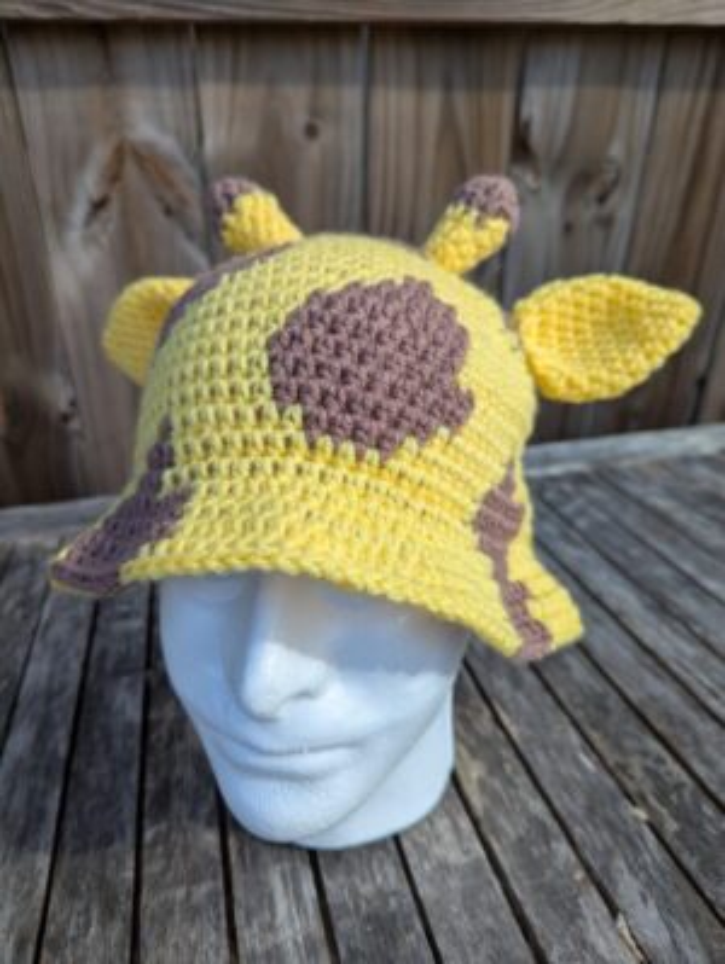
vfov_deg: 71.5
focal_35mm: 24
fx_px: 669
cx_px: 362
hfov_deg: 56.9
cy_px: 482
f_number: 1.85
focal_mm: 6.81
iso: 46
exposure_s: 1/1011
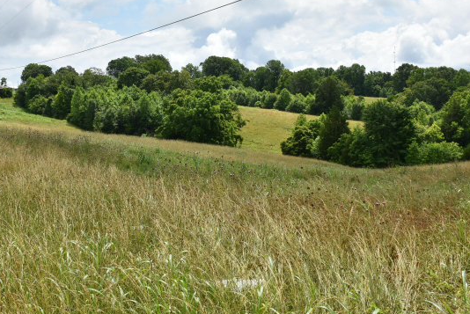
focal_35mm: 42
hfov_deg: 46.0
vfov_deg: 31.9
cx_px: 177
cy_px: 137
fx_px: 549
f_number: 10
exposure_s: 1/400
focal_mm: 20
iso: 250
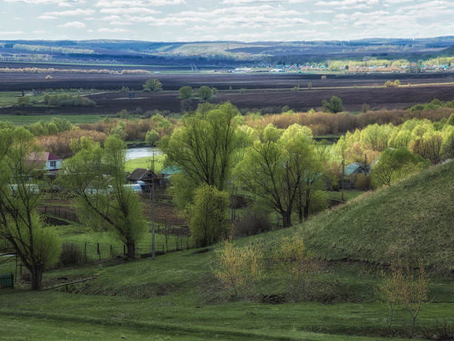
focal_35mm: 109
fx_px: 1429
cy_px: 171
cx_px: 220
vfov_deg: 13.6
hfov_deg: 18.0
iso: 250
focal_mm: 100
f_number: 8
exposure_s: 1/320
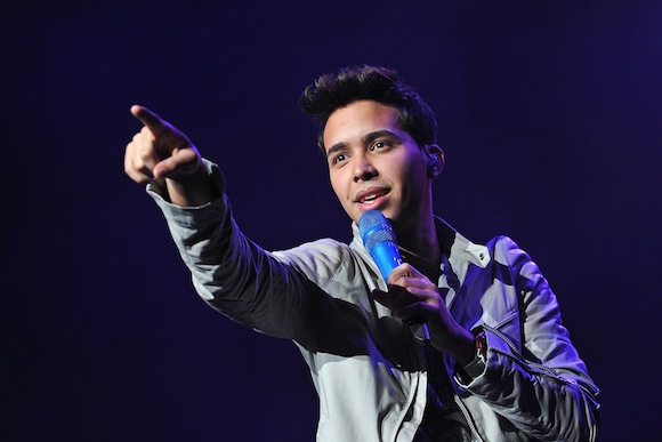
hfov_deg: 15.8
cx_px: 331
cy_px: 221
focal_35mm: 130
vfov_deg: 10.6
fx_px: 2391
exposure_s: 1/500
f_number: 3.2
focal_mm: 130
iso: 1600
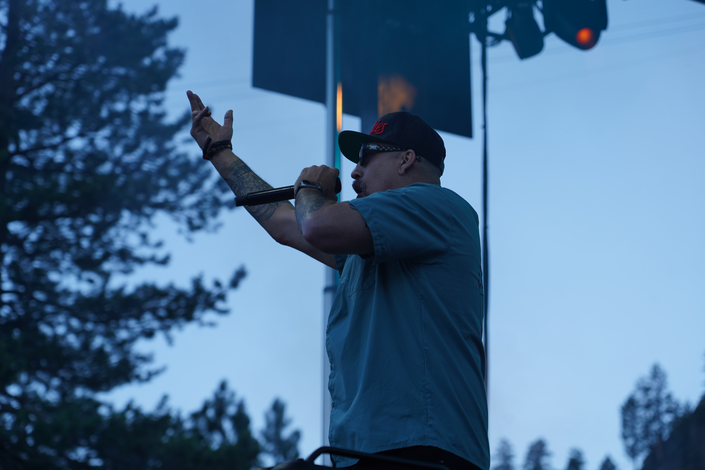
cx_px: 352
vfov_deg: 13.0
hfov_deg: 19.5
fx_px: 2056
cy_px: 235
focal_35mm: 105
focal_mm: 105
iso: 100
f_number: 5
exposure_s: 1/200
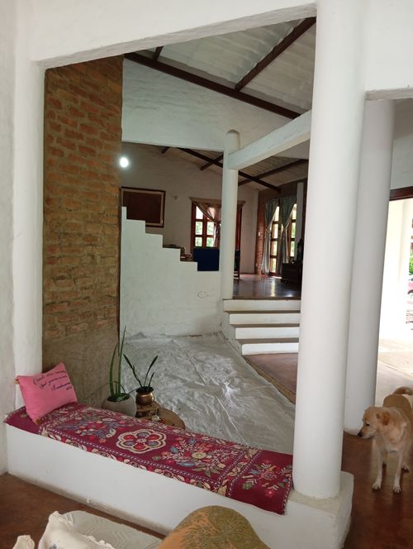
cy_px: 274
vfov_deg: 63.4
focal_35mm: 28
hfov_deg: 49.9
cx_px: 206
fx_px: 444
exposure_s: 1/40
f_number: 1.8
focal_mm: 4.22
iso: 885
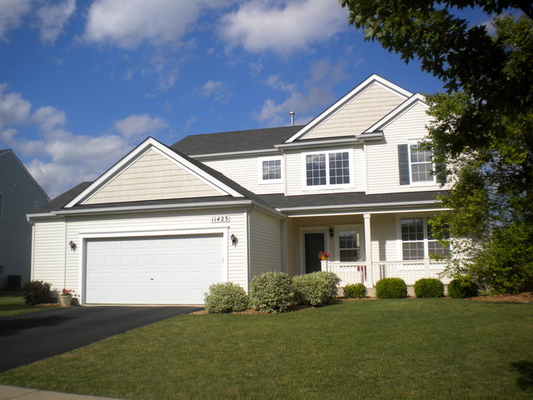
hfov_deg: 52.6
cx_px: 266
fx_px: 539
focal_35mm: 35
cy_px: 200
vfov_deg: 40.7
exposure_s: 1/1000
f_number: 4.6
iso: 80
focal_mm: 6.3
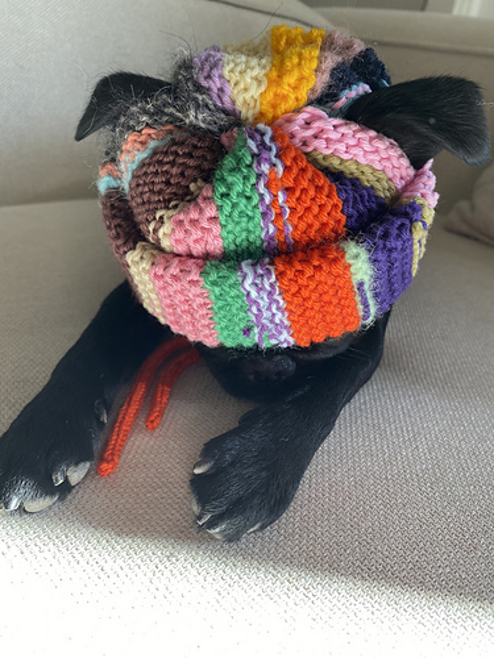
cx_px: 247
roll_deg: -8.5
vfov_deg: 67.3
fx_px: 495
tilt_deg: -27.8
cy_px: 329
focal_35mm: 26
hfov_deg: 53.1
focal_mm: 4.25
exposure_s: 1/121
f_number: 1.8
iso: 100
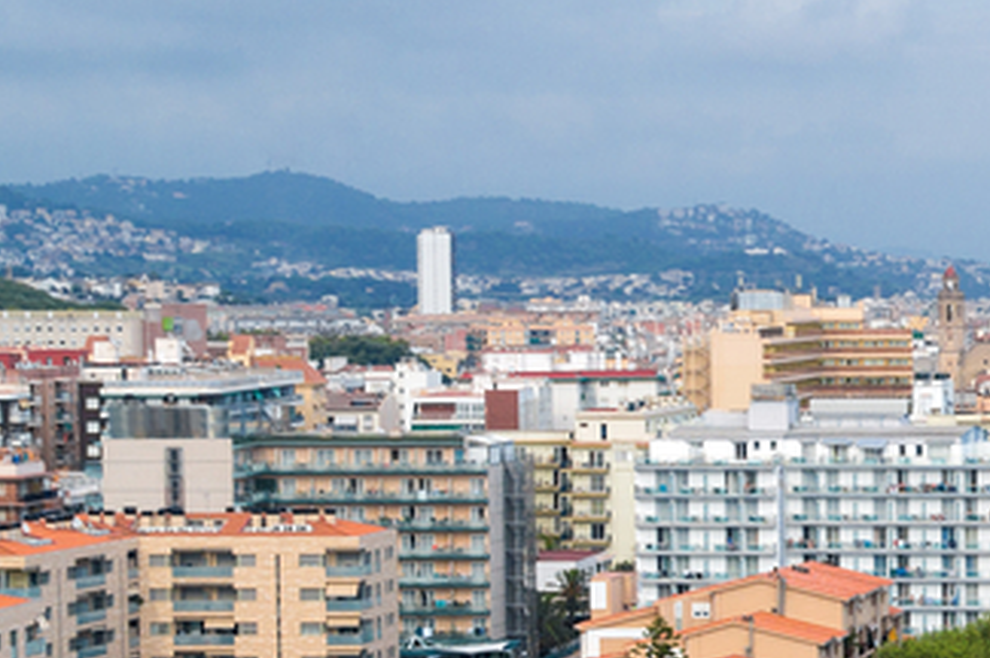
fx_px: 4313
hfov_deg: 12.5
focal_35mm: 157
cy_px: 567
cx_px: 1406
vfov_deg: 8.7
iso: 160
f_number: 9
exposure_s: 1/60
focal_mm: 34
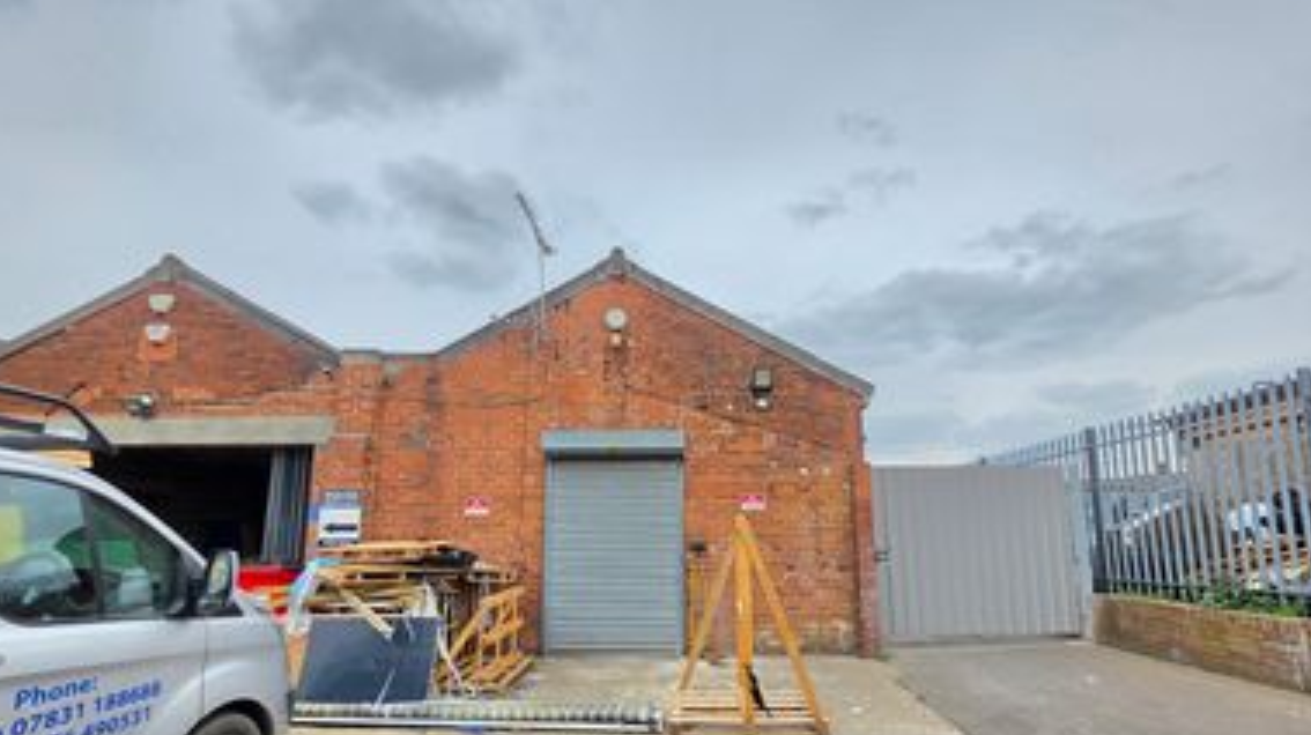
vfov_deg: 69.3
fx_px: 521
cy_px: 461
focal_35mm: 15
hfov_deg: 103.0
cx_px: 676
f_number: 1.9
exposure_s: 1/719
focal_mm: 2.2
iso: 50
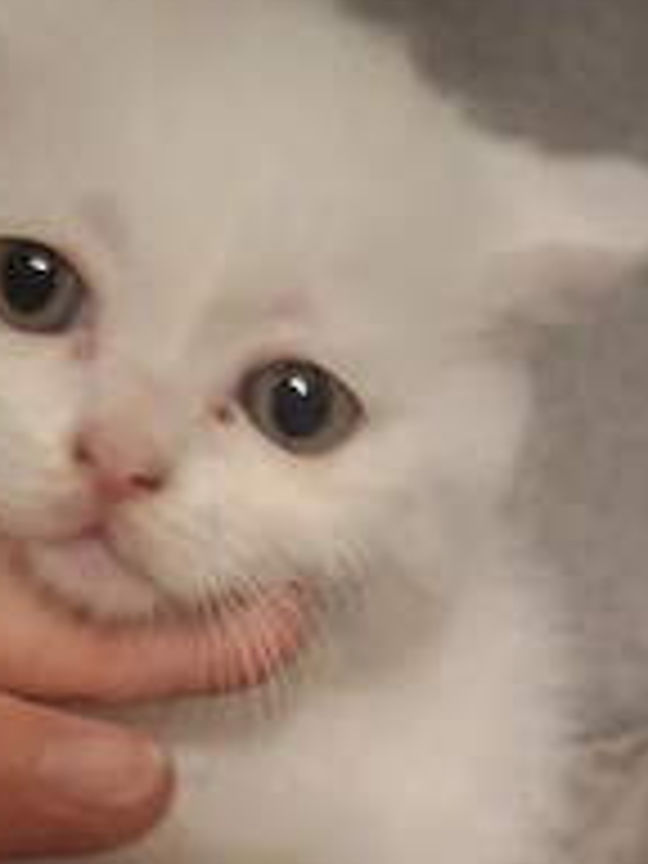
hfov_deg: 30.2
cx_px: 252
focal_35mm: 48
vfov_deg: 35.8
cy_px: 864
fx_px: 1198
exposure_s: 1/20
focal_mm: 5.54
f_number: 1.8
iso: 1250
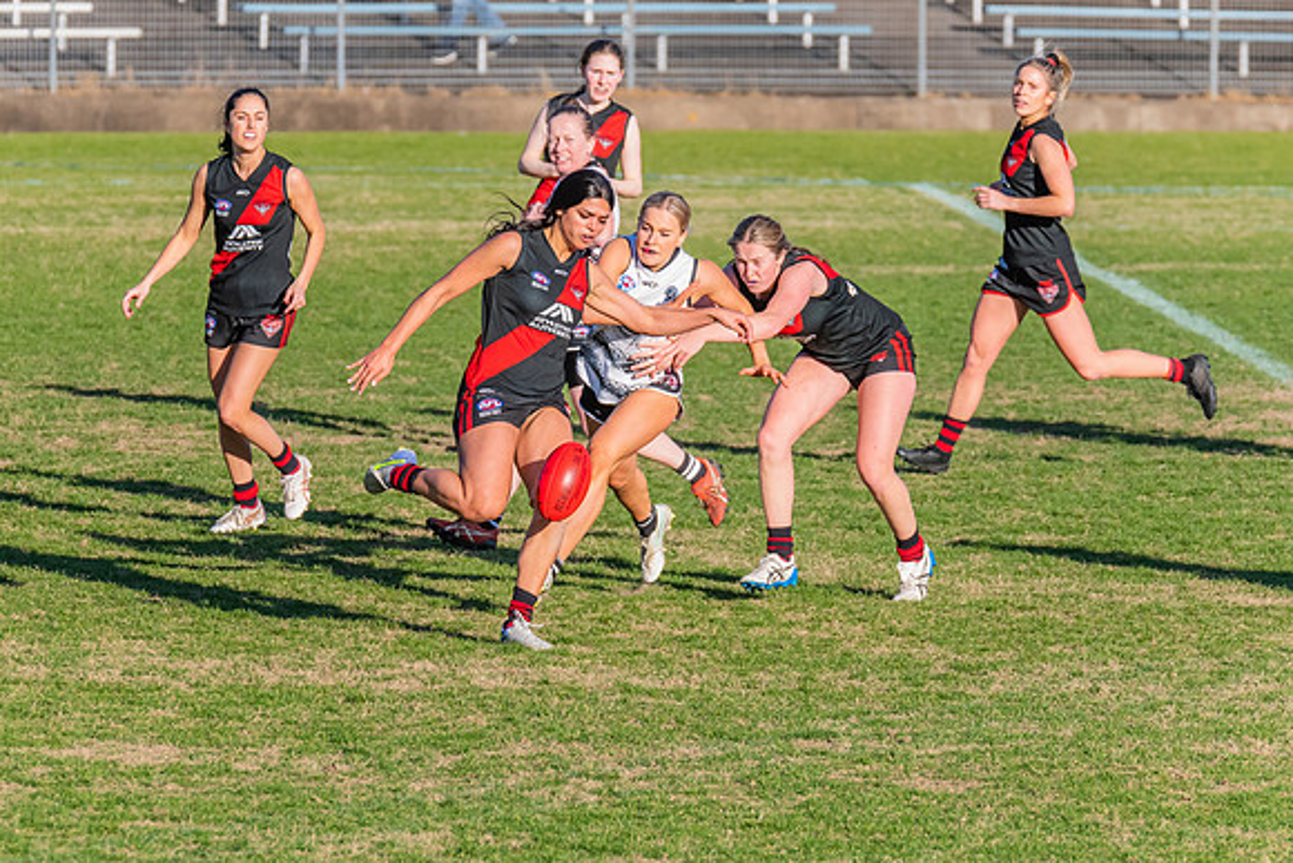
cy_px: 371
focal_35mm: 460
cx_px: 571
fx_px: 16507
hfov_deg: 4.5
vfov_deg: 3.0
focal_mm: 330
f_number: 9
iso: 800
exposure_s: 1/1250
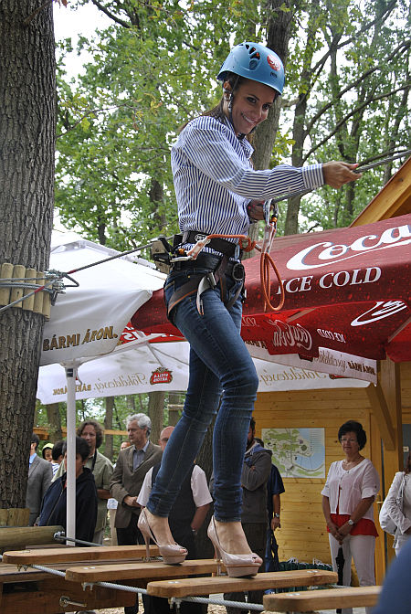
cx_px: 206
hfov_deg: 26.6
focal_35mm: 51
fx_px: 871
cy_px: 307
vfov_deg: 38.8
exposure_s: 1/100
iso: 200
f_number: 5
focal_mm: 34
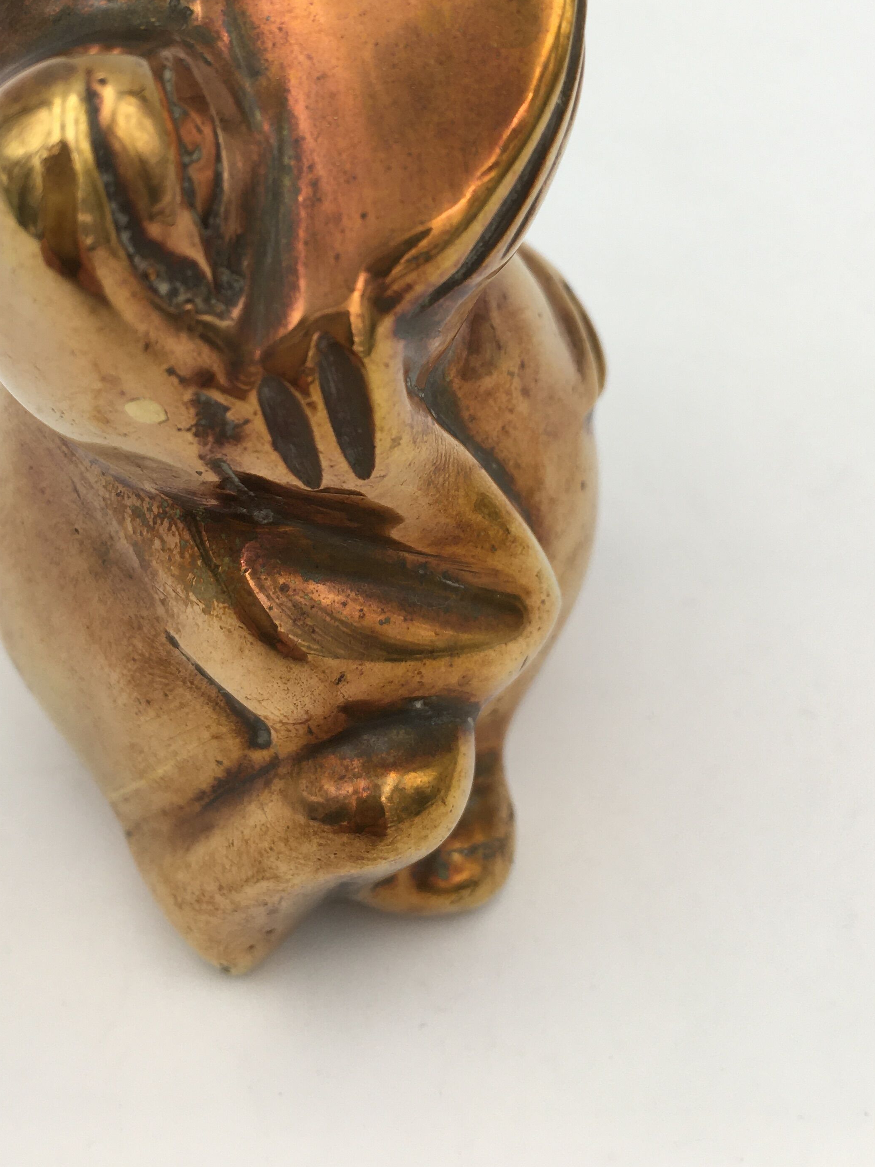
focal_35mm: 42
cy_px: 358
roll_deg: +0.7
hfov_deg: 34.3
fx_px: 1416
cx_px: 381
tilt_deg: -41.5
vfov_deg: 43.9
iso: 32
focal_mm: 4.15
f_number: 2.2
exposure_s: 1/120
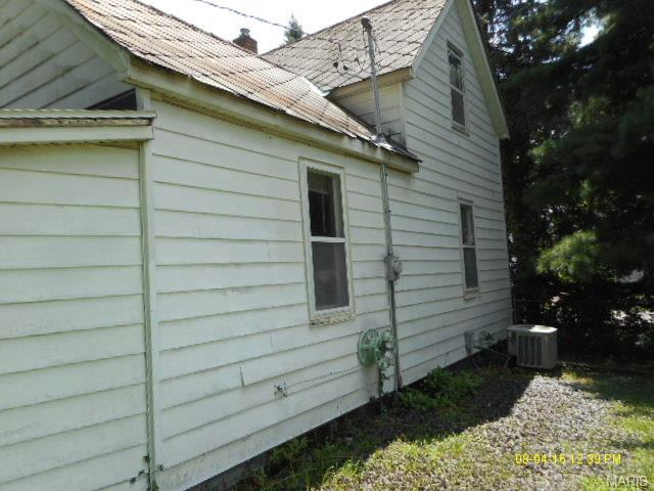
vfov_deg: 54.9
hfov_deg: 69.4
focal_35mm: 25
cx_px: 327
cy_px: 246
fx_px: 472
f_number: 3.7
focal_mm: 4.5
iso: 80
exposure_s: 1/320
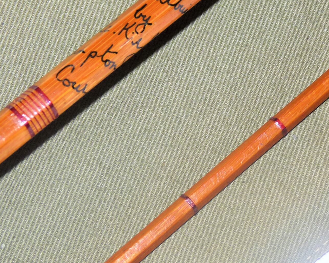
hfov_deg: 9.1
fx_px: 2074
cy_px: 84
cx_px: 180
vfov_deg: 7.3
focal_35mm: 213
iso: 100
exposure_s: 1/40
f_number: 3.6
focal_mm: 19.4
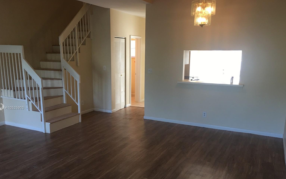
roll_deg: -1.1
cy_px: 108
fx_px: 249
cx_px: 143
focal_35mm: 32
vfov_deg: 39.3
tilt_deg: -11.0
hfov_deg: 59.6
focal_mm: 4.15
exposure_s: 1/15
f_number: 2.2
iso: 25
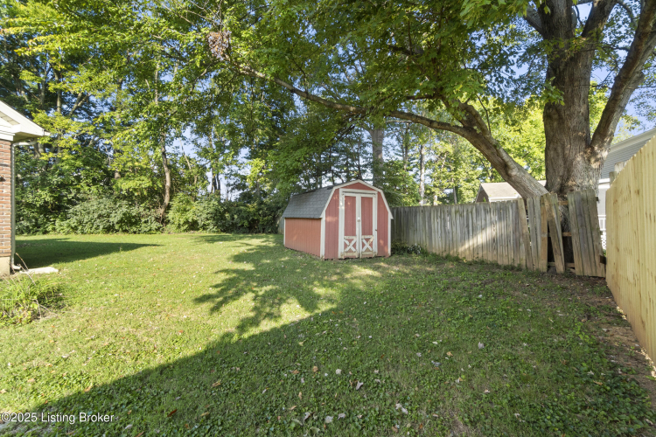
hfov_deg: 100.4
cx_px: 328
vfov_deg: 77.3
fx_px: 273
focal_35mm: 15
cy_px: 218
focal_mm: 10
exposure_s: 1/100
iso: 400
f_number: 8
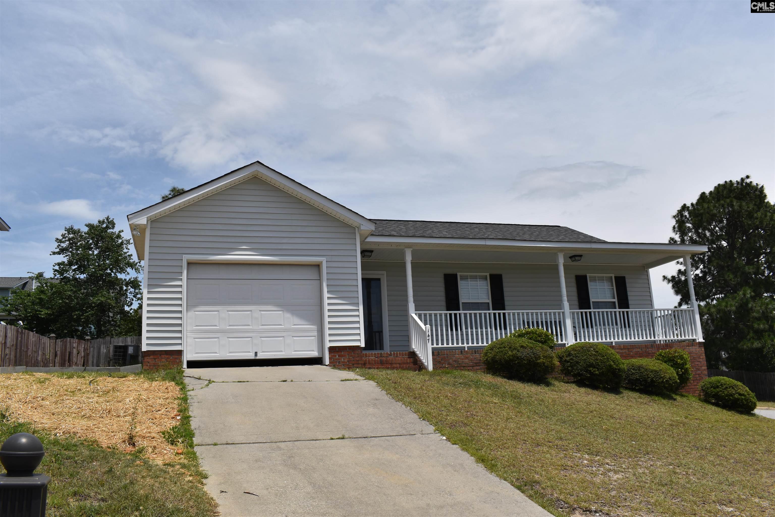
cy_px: 258
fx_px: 646
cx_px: 388
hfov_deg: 61.9
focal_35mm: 30
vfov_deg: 43.6
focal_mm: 20
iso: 100
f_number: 10
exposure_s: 1/400
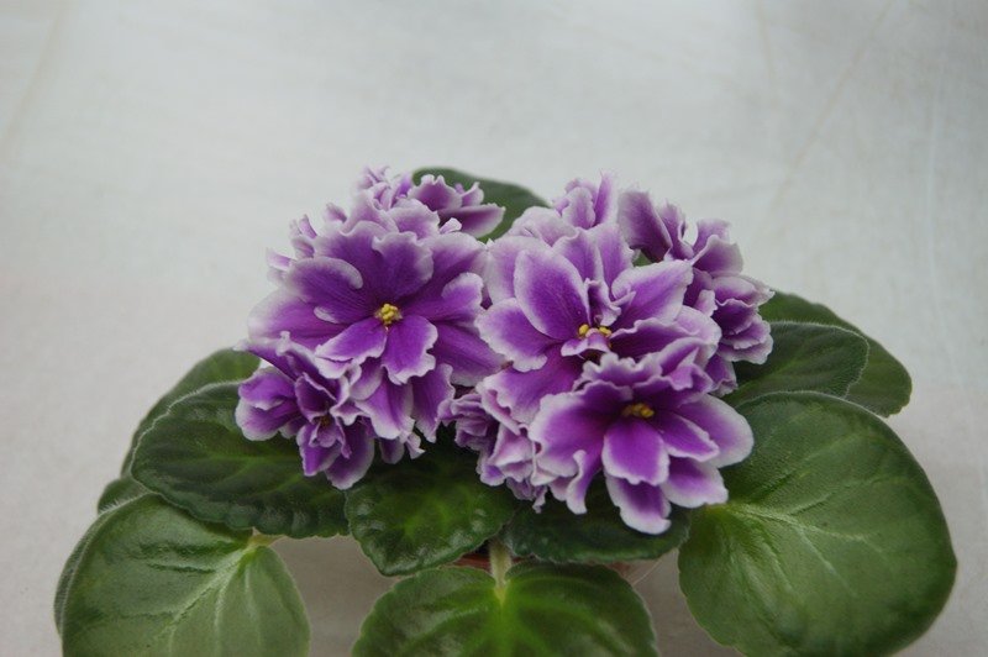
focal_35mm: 45
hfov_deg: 43.6
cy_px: 328
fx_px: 1234
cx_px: 494
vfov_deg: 29.8
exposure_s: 1/50
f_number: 4.5
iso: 400
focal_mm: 30
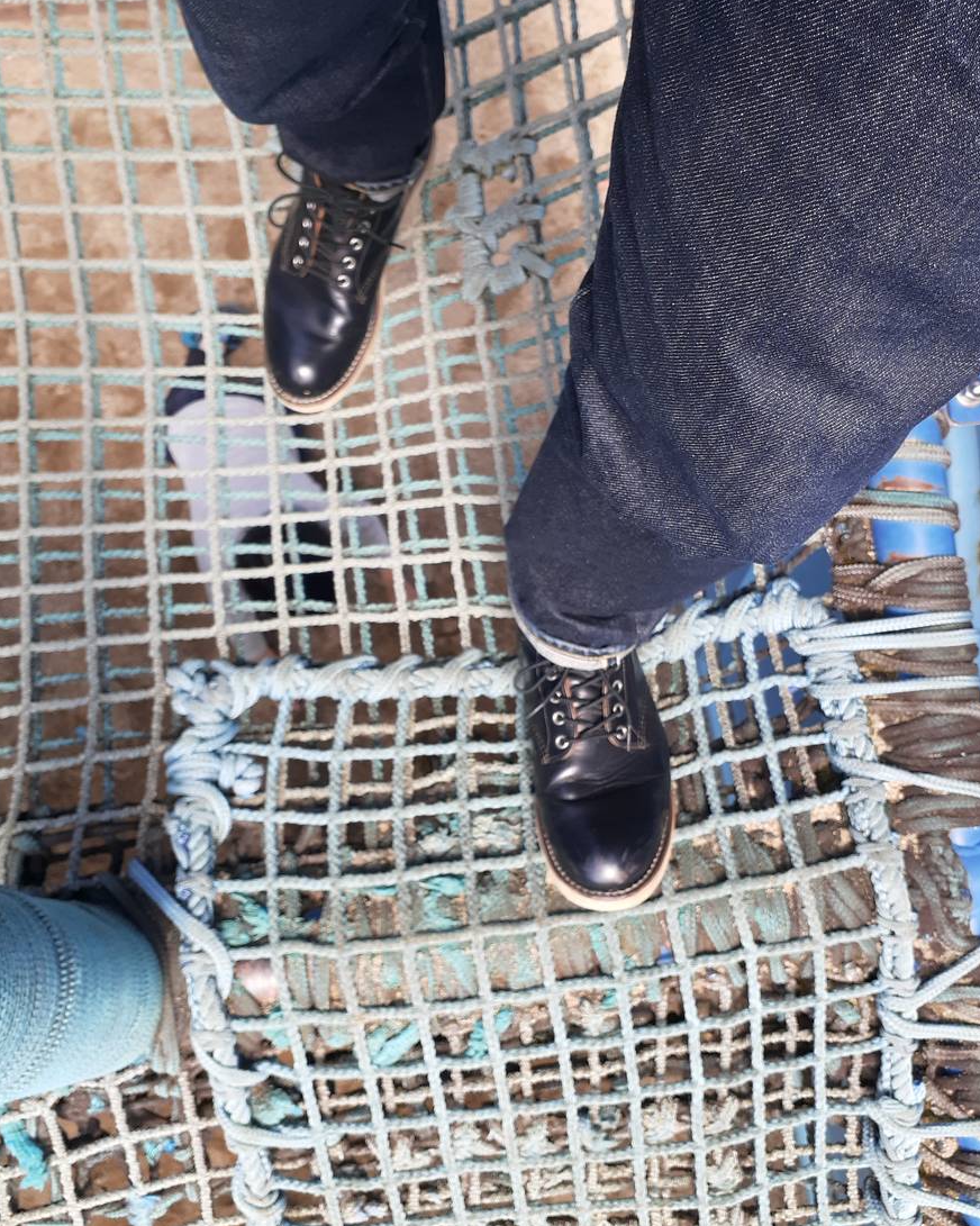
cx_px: 484
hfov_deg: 49.9
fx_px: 1052
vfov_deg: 60.4
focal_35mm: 29
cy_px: 664
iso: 100
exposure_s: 1/264
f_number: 1.9
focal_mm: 3.6
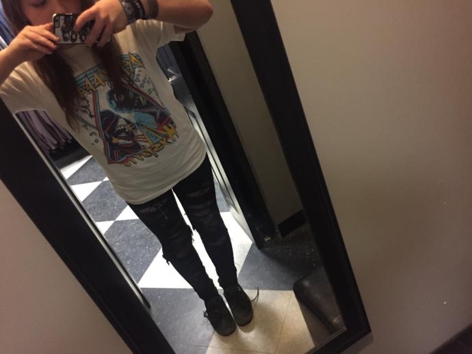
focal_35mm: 29
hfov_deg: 61.6
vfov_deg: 48.3
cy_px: 177
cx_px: 236
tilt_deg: -27.7
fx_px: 396
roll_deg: +23.0
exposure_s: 1/15
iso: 400
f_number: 2.2
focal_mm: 4.15
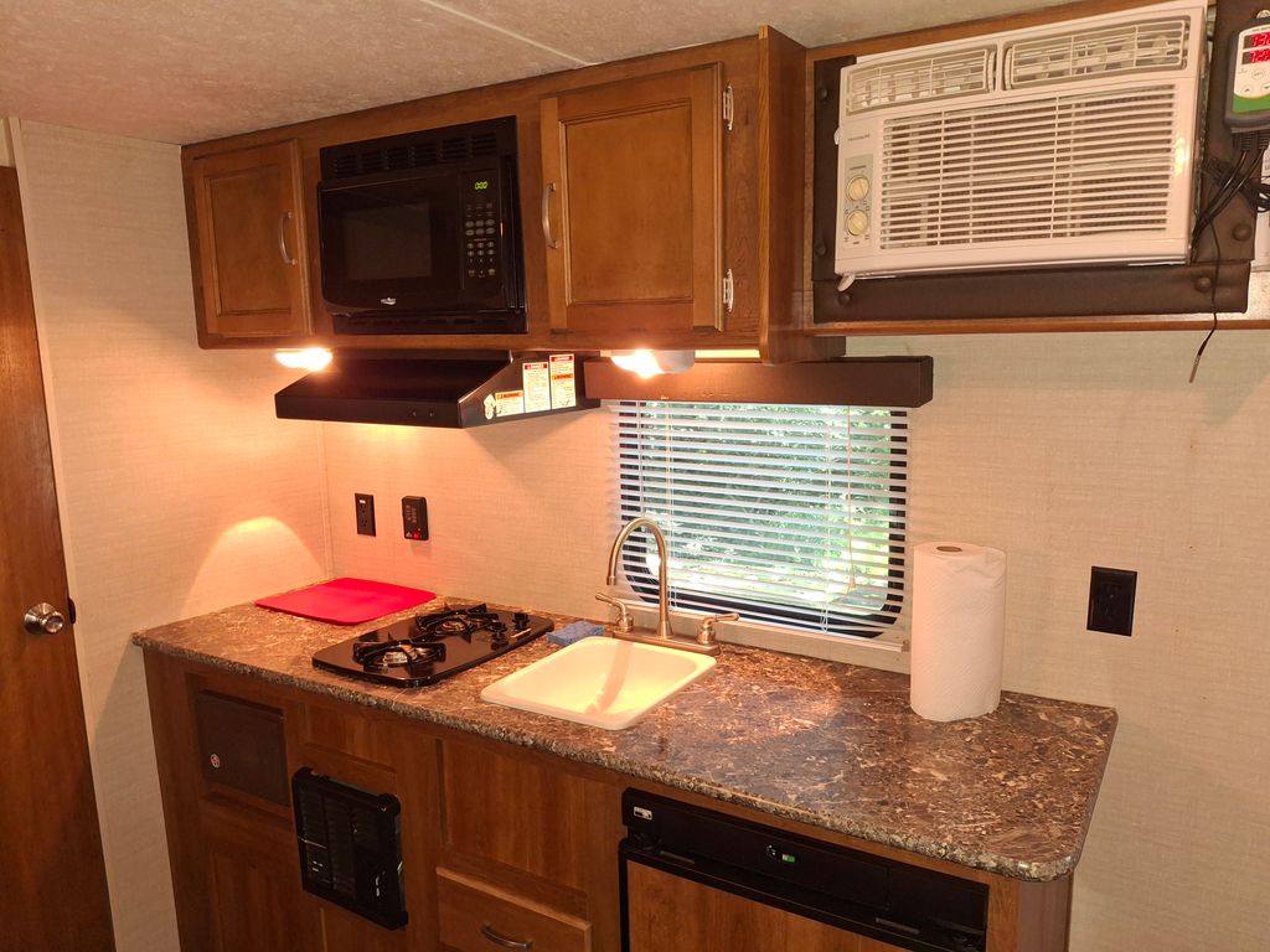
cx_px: 635
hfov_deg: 69.4
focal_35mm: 25
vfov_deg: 54.9
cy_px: 476
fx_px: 917
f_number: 1.8
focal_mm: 4.69
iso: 25
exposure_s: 1/40
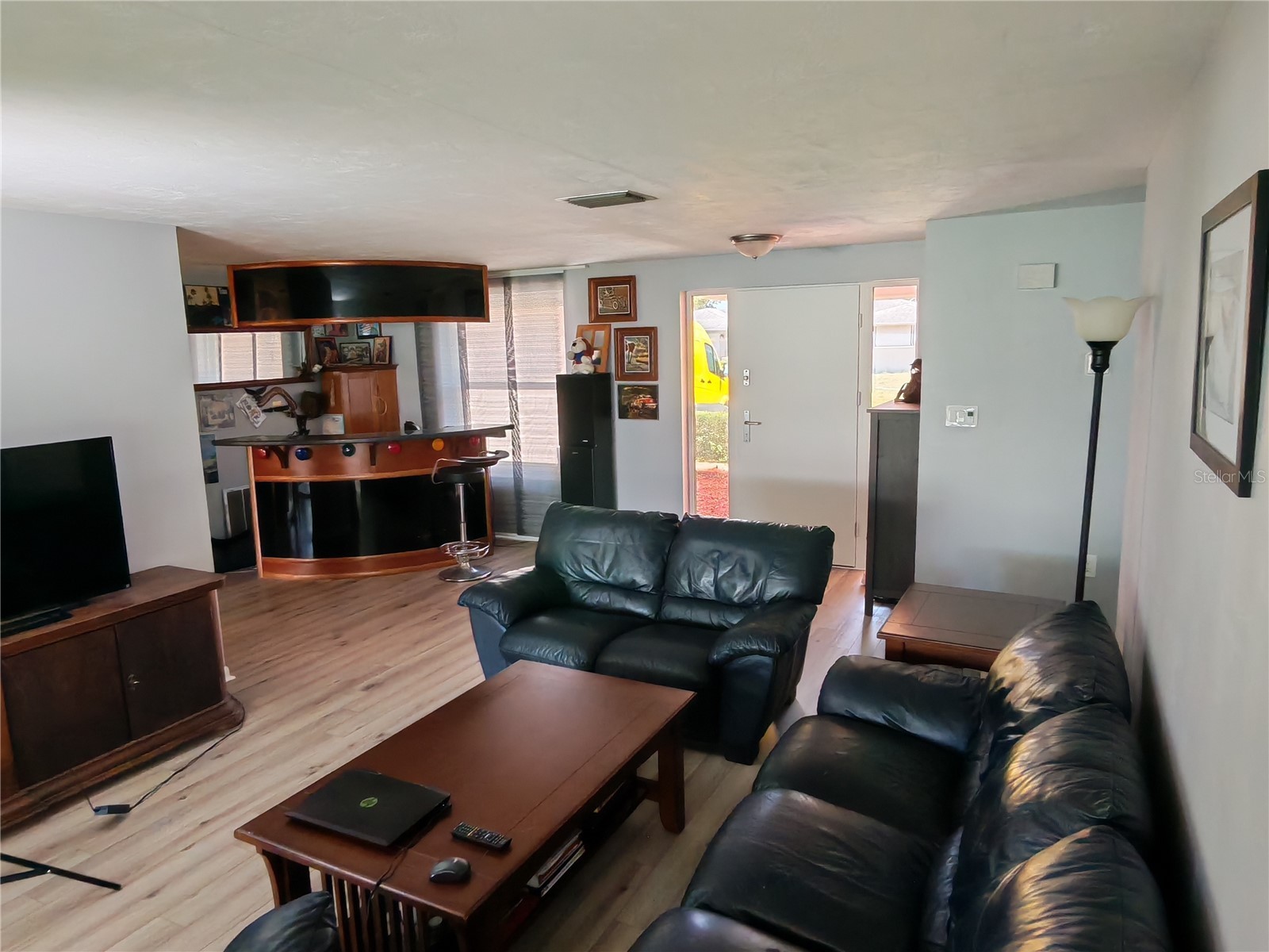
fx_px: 843
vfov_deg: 58.9
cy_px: 476
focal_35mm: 23
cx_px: 634
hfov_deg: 73.9
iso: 160
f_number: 2.2
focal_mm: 1.96
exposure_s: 1/33
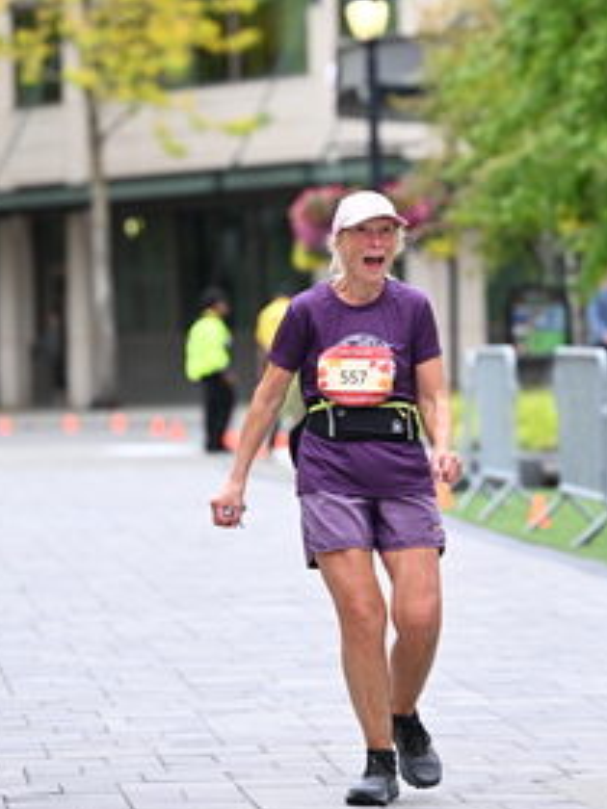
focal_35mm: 227
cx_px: 418
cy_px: 237
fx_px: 5307
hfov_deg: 6.5
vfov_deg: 8.7
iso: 400
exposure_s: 1/1000
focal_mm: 120
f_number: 2.8
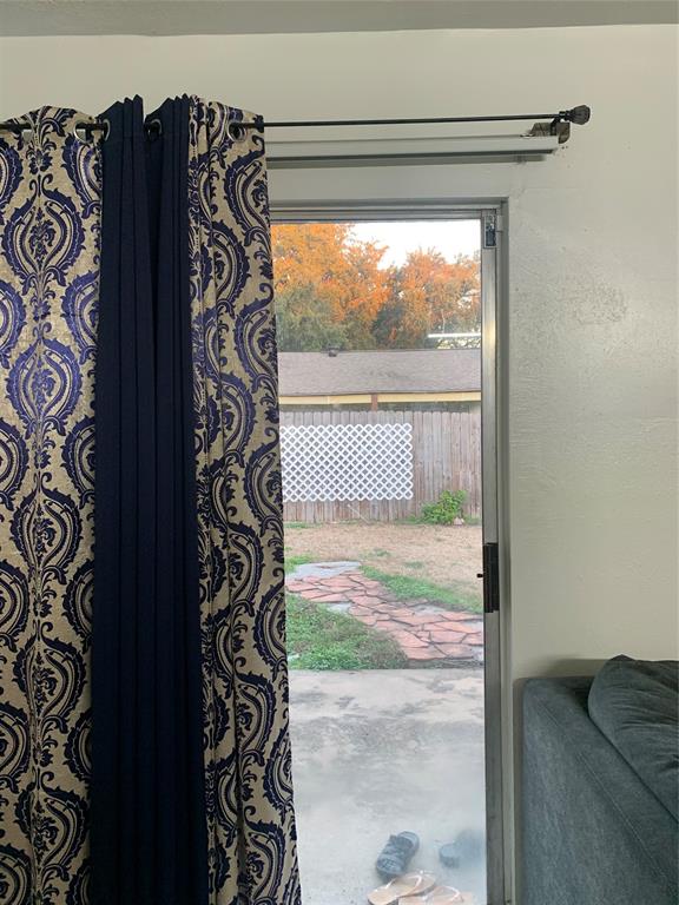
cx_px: 340
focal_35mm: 26
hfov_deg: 53.1
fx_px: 680
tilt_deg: -1.1
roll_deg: +0.5
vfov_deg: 67.3
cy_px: 452
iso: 100
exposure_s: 1/60
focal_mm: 4.25
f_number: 1.8
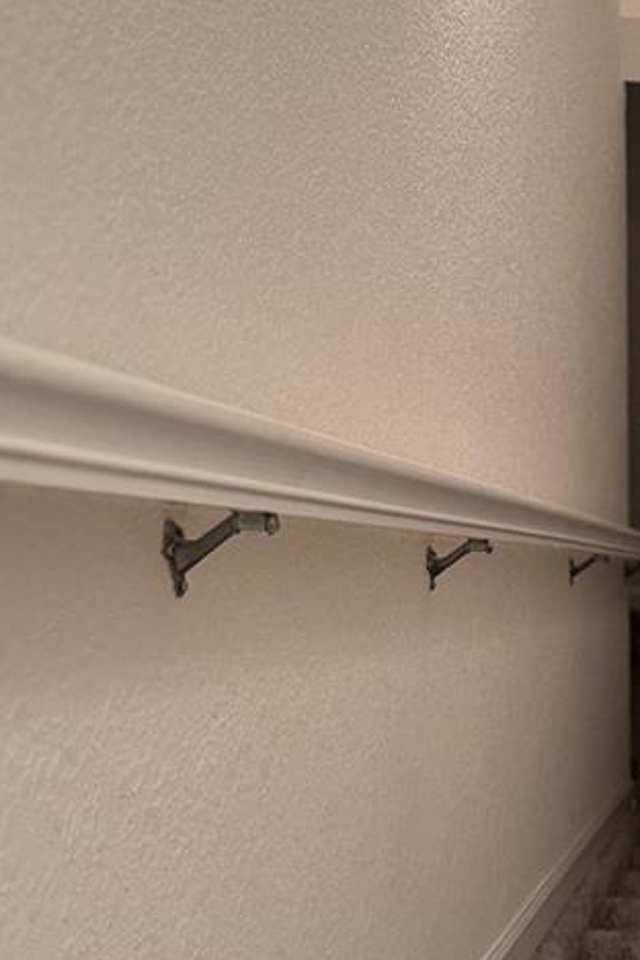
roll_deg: -2.3
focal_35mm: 64
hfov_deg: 19.9
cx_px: 769
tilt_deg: -32.3
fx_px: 1707
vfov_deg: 31.4
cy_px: 439
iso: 400
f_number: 1.78
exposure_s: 1/60
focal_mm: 6.76
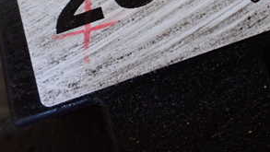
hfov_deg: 30.5
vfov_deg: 17.0
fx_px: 480
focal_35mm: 67
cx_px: 225
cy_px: -46
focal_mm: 5.4
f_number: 2.3
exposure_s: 1/125
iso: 640
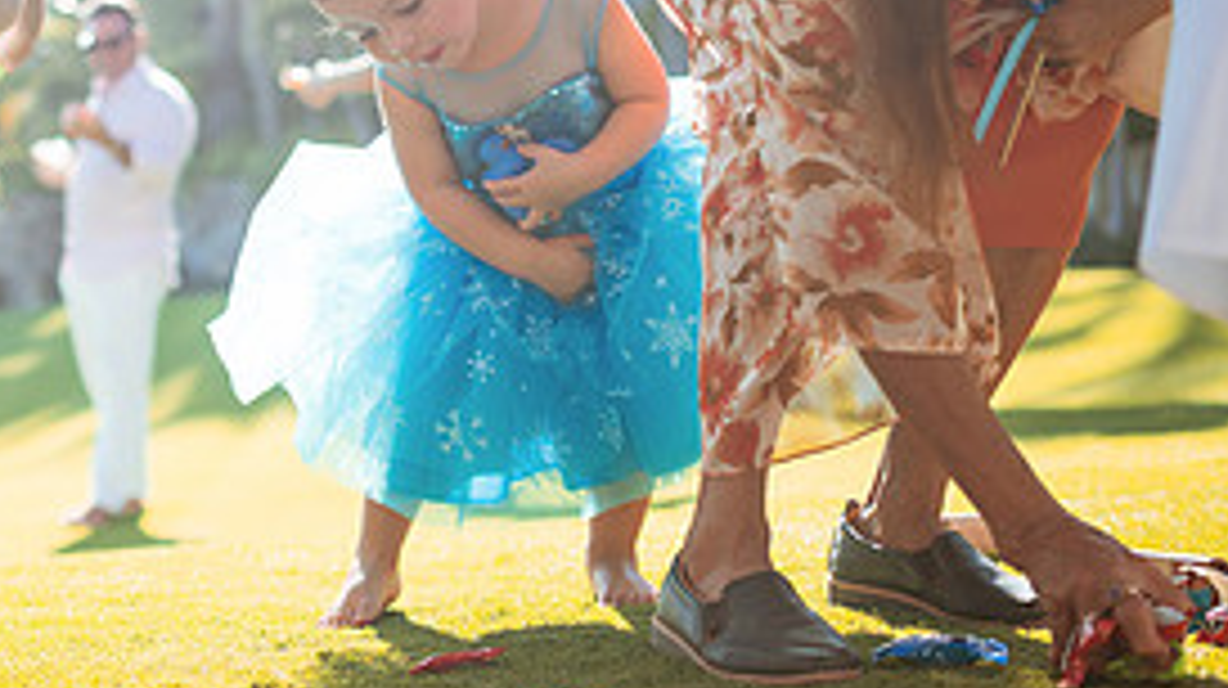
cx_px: 166
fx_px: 2538
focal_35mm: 78
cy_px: 182
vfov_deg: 15.4
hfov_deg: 26.5
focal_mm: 35
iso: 100
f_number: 1.8
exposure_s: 1/1600
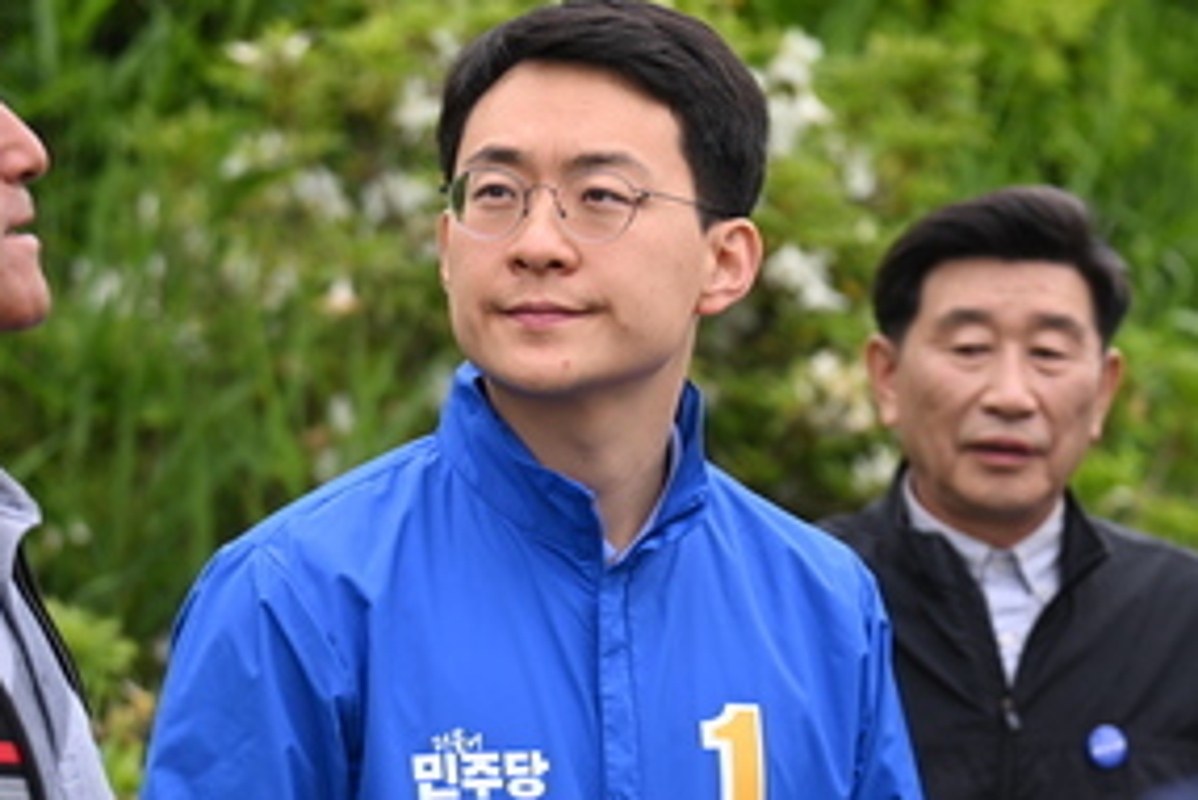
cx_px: 323
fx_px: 5627
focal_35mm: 169
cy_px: 530
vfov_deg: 8.1
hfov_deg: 12.1
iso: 64
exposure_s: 1/320
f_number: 2.8
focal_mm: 77
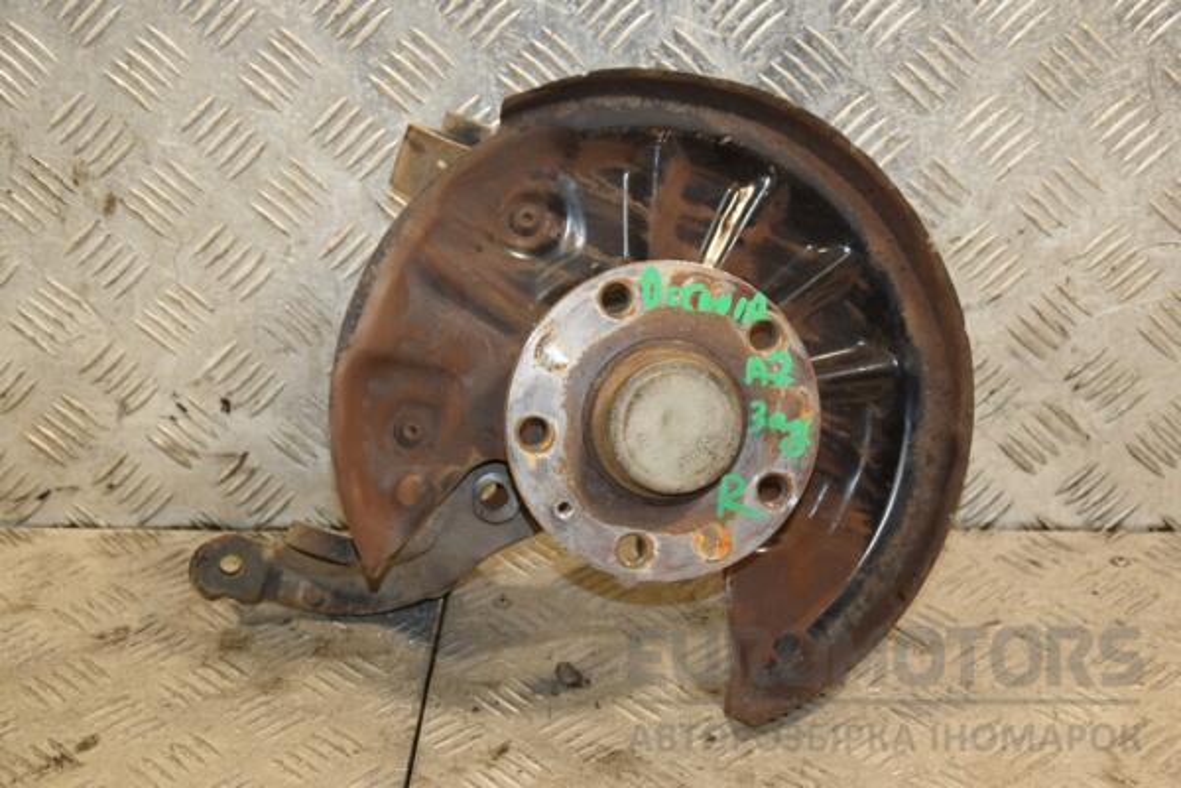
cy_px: 394
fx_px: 2362
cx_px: 590
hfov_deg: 28.1
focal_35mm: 72
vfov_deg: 18.9
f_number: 4.8
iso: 800
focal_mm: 48
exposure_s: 1/125
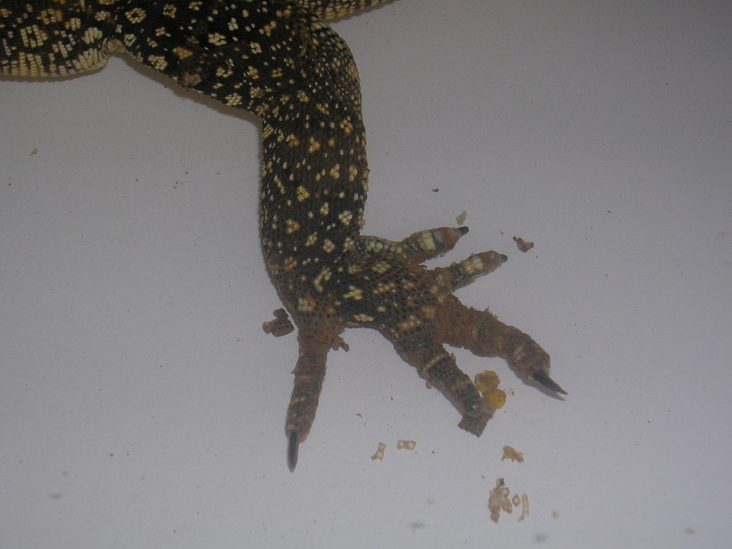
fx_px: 1332
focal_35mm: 63
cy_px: 274
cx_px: 366
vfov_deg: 23.3
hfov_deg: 30.7
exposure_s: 1/60.1
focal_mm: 9.6
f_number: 3.5
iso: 50
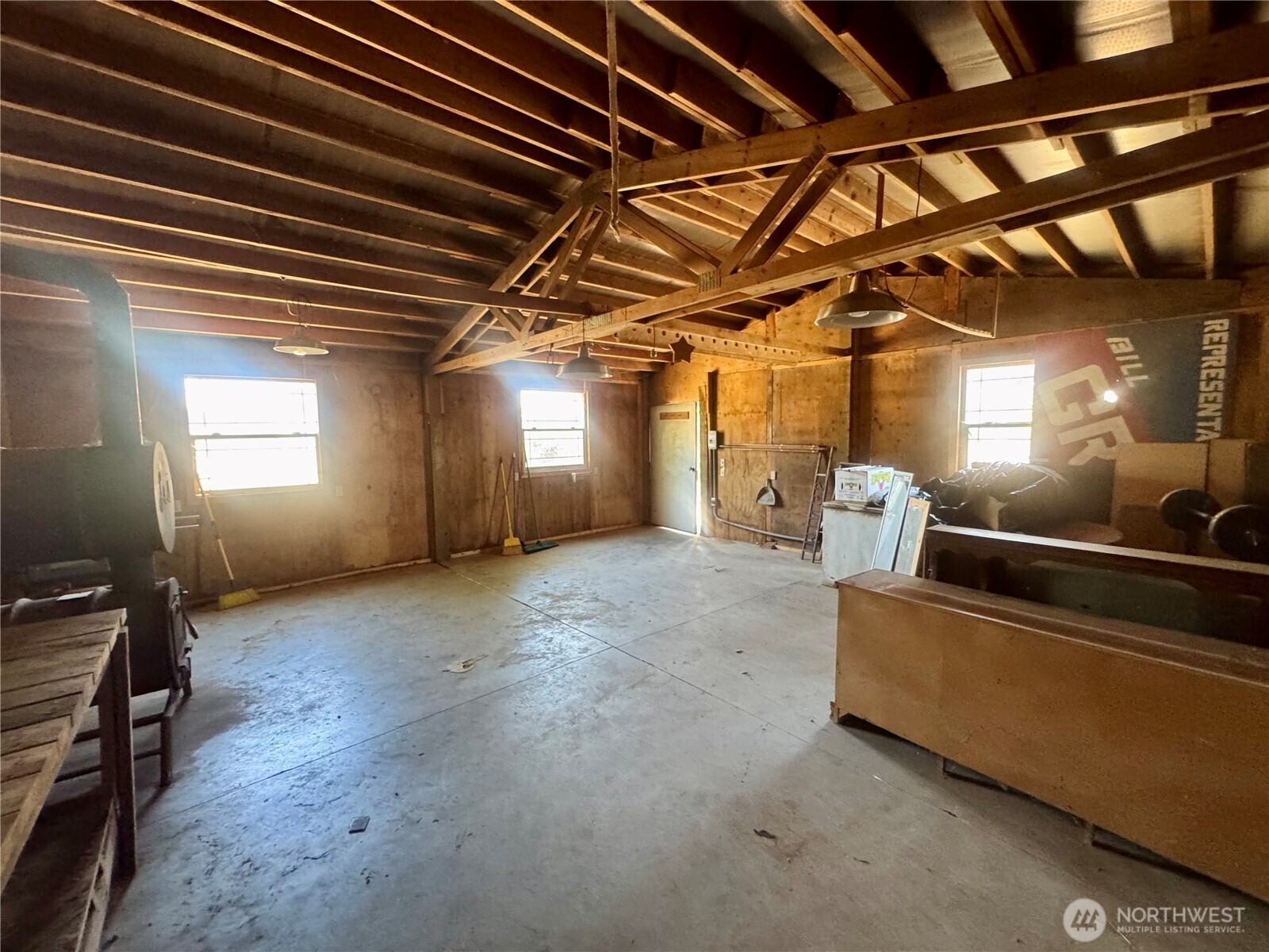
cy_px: 476
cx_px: 634
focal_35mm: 14
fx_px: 513
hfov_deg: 102.1
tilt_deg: -5.3
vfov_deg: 85.7
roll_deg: +1.3
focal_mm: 2.22
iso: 640
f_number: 2.2
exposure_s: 1/60
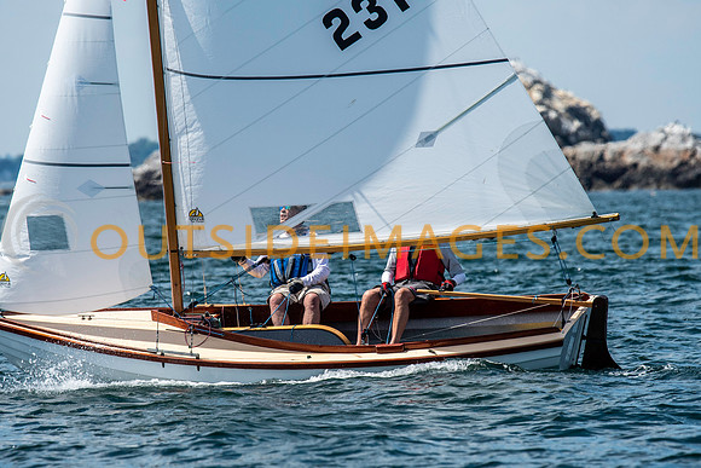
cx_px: 350
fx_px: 8764
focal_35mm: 450
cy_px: 234
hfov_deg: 4.6
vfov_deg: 3.1
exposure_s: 1/2500
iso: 320
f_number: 5.6
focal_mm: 300
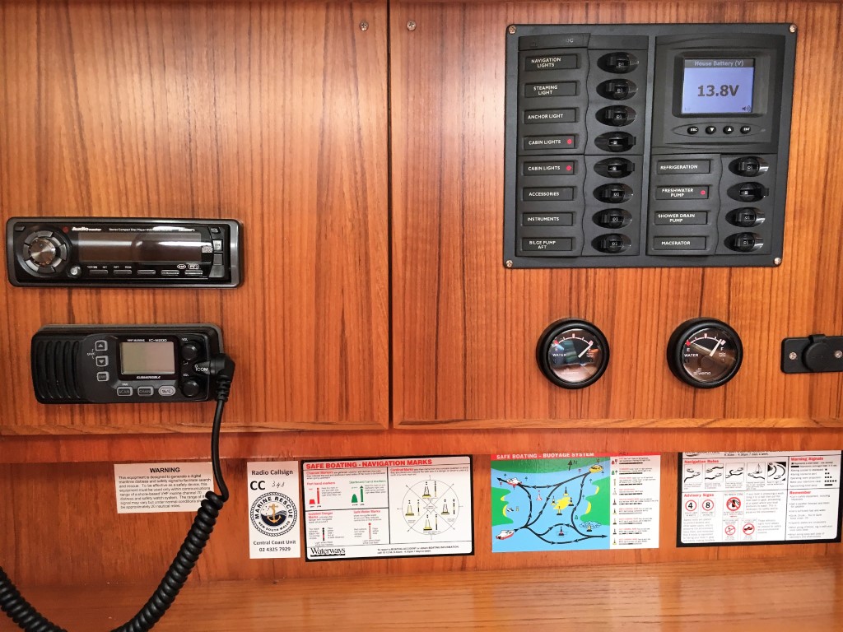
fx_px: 706
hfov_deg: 61.7
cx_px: 422
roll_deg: +0.2
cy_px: 316
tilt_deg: -9.3
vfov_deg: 48.2
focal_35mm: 29
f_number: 2.2
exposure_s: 1/33
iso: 50
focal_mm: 4.15
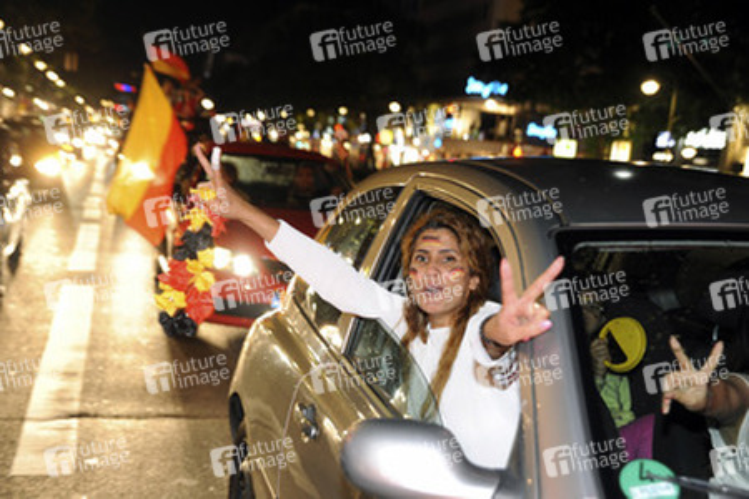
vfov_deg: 26.0
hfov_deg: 38.2
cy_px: 250
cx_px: 374
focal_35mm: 52
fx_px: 1082
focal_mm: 52
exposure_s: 1/30
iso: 1250
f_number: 3.5
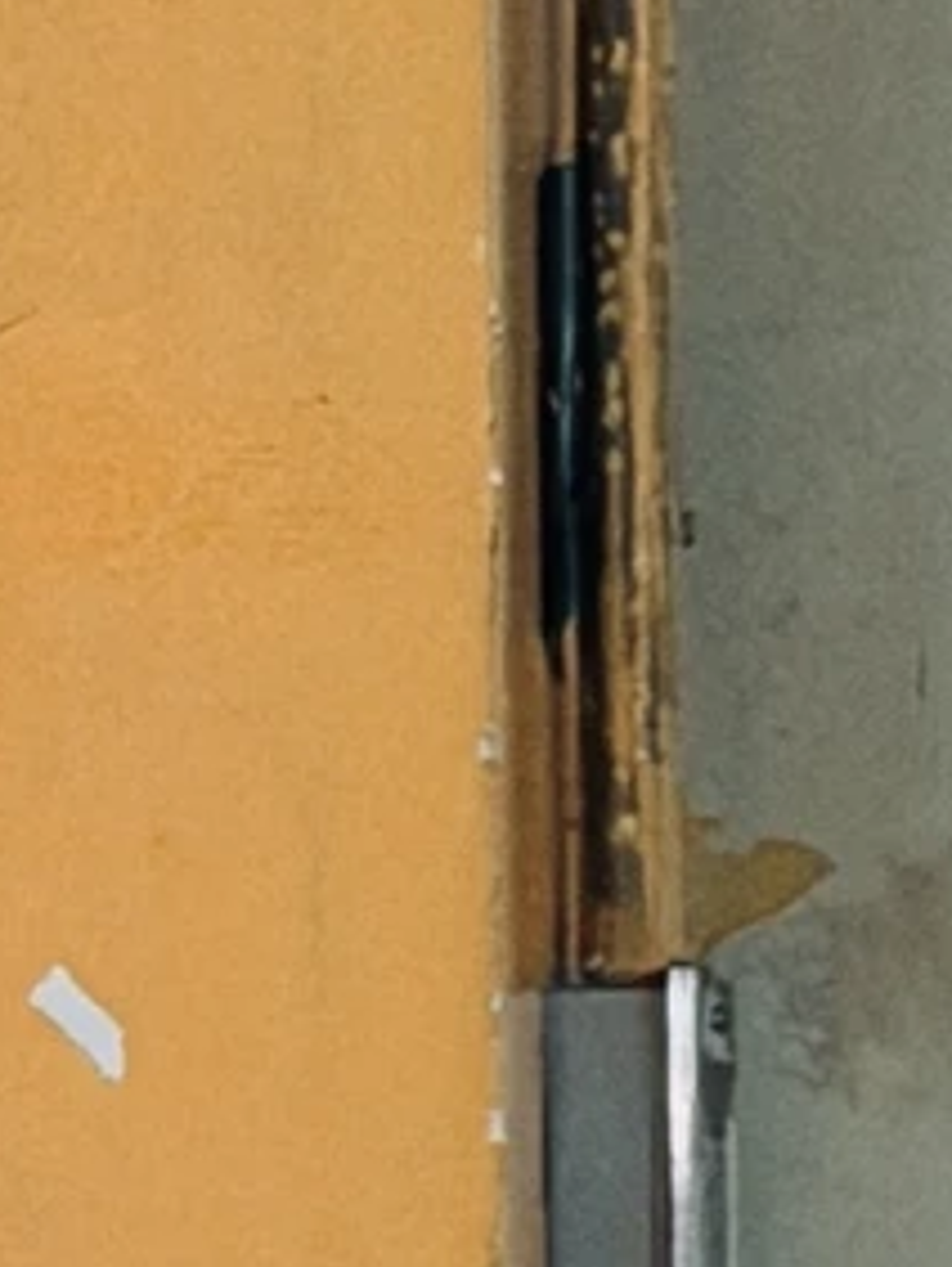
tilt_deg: +3.7
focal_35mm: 245
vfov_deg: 8.0
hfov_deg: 6.0
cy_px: -404
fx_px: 8970
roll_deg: -1.5
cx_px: -606
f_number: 1.78
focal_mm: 6.76
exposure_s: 1/33
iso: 500
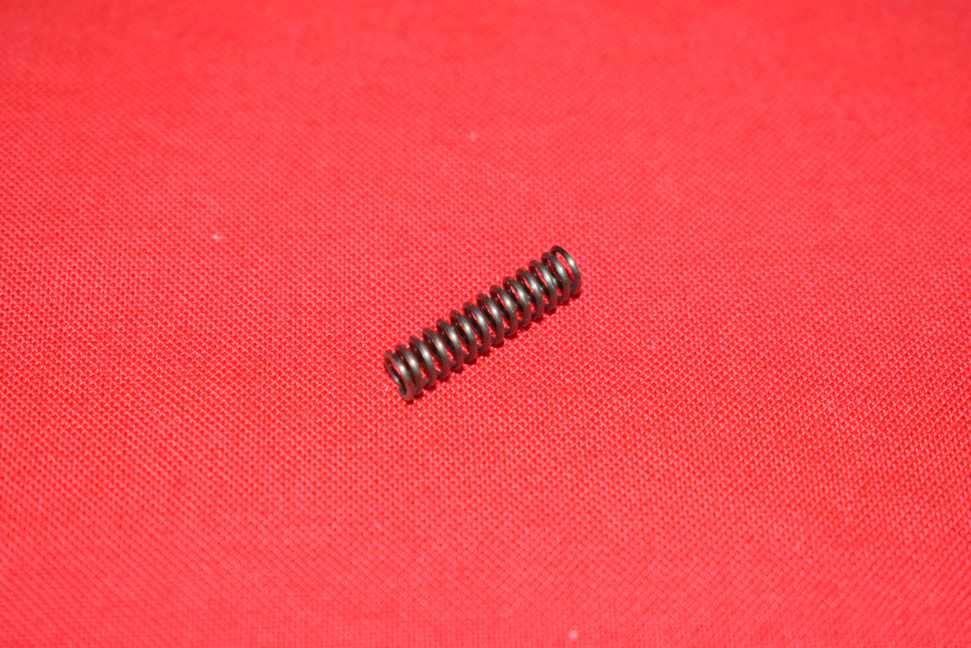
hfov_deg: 24.6
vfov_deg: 16.6
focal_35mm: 82
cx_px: 486
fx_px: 2226
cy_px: 324
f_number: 5.6
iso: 1250
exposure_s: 1/200
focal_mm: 55
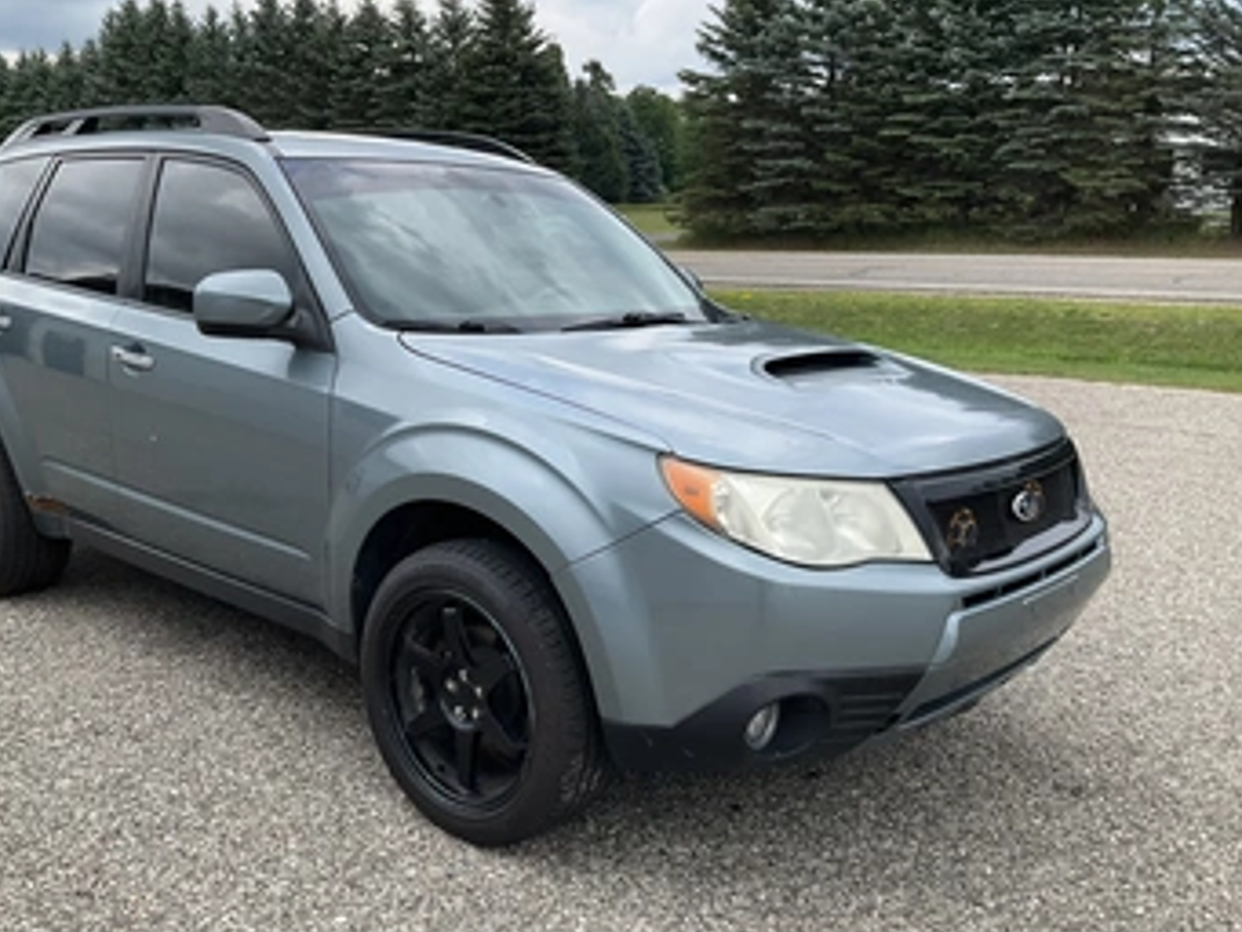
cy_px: 502
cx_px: 561
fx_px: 1220
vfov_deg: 41.8
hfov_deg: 53.9
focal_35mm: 34
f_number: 1.8
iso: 25
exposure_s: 1/580
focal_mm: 3
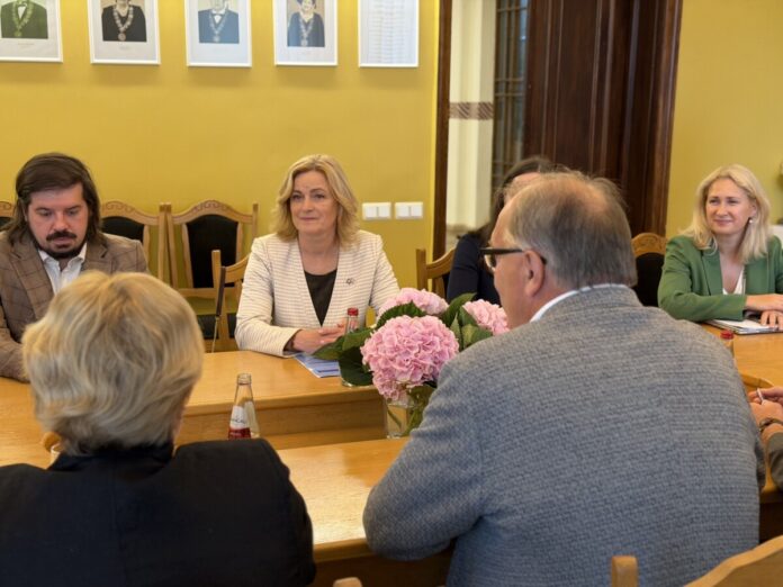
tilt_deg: -11.1
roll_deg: -0.8
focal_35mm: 48
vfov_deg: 30.3
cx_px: 392
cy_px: 294
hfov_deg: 39.7
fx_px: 1086
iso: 100
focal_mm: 6.76
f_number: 1.78
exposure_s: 1/100
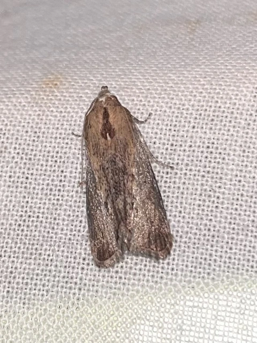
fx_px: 257
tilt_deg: -29.7
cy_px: 172
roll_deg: +8.4
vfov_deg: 67.3
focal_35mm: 26
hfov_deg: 53.1
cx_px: 128
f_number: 1.6
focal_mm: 5.1
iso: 32
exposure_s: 1/951
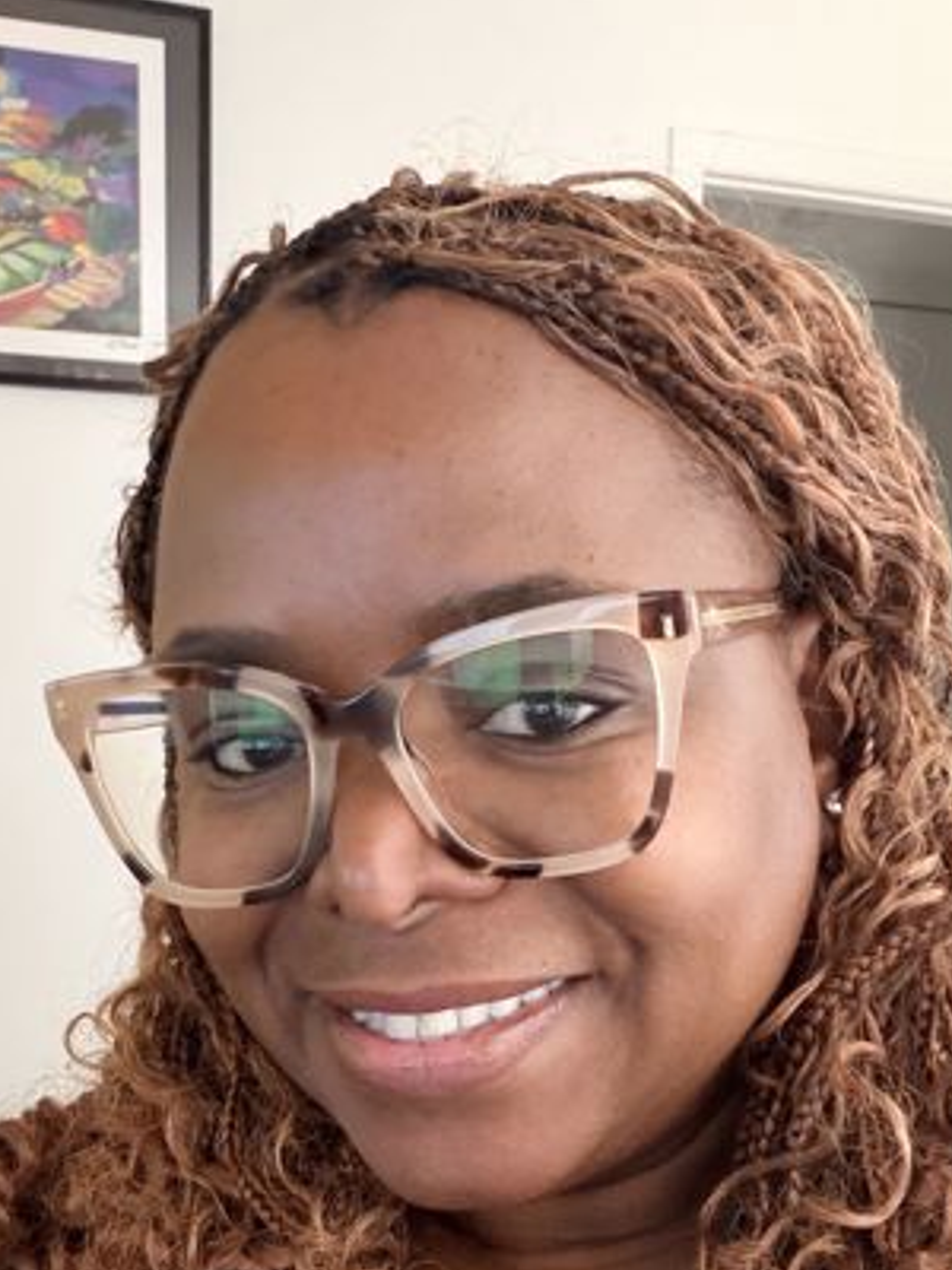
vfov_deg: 42.0
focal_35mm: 44
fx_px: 1613
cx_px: 530
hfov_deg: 32.8
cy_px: 906
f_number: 1.9
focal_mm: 2.71
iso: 400
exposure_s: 1/30
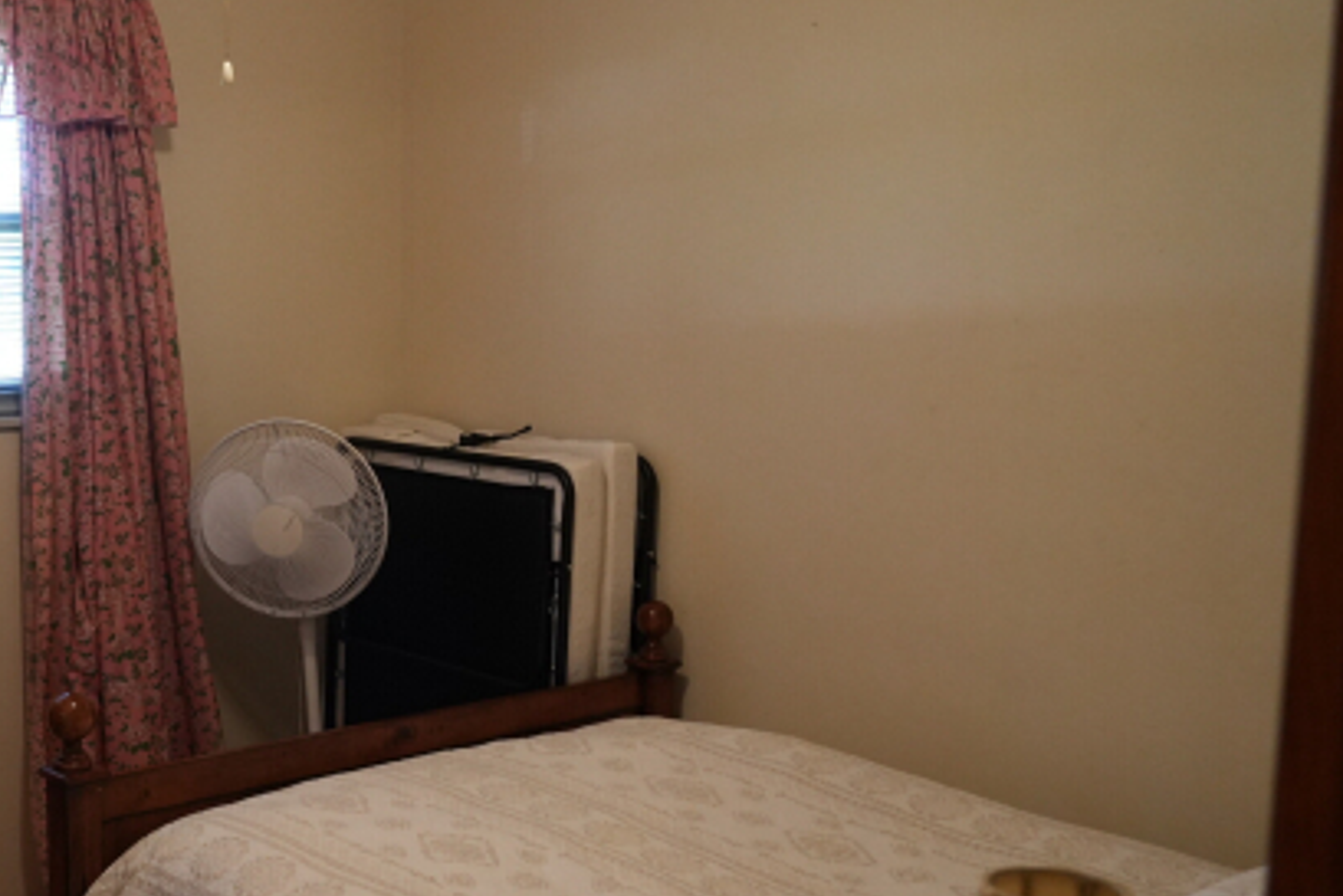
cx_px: 282
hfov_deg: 42.6
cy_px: 522
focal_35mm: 44
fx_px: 1642
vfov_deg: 30.5
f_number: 4
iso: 3200
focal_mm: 24
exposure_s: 1/160
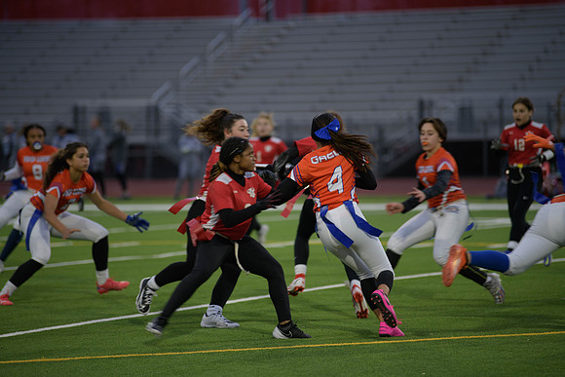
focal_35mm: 200
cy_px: 188
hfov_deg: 10.3
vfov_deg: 6.9
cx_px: 282
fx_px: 3139
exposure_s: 1/200
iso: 320
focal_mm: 200
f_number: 2.8
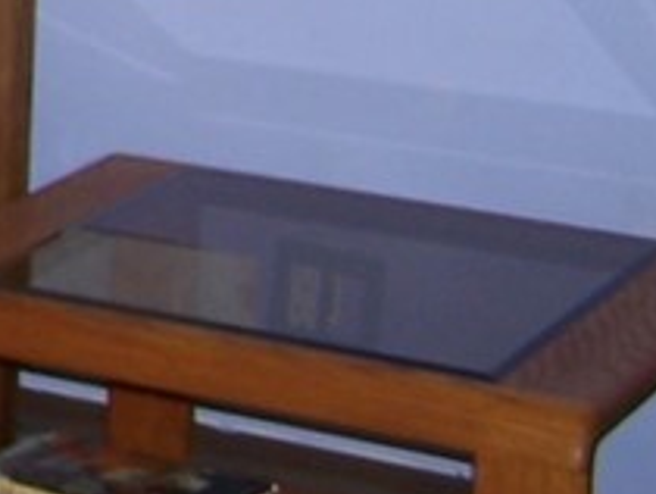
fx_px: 3510
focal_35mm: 185
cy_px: -378
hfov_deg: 9.8
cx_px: -734
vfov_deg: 7.8
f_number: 2.8
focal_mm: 6.3
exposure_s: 1/60
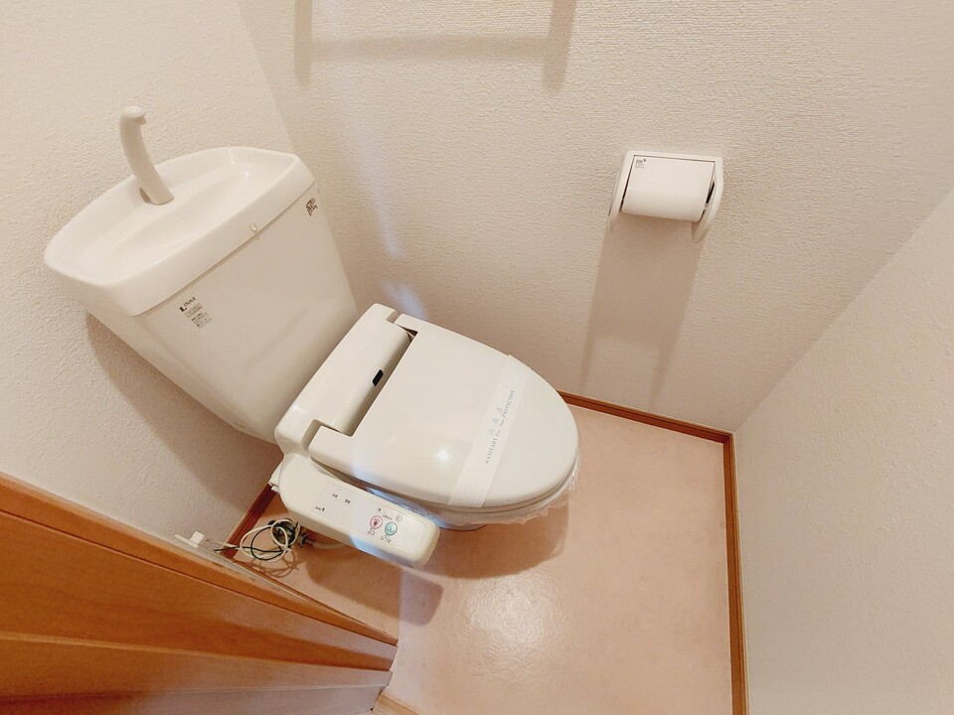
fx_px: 358
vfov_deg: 89.9
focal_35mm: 13
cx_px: 477
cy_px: 358
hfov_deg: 106.2
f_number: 2.2
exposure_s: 1/30
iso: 320
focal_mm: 1.74
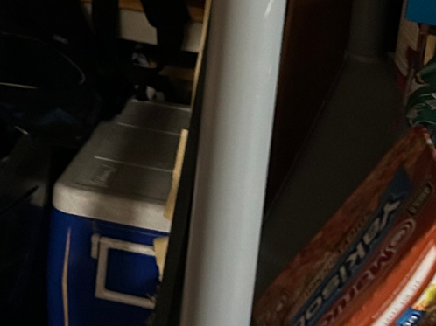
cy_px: -138
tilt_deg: -7.1
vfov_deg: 13.2
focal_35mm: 107
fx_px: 1347
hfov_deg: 18.0
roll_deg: -3.0
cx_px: 5
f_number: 1.5
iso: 1000
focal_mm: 5.7
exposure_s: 1/30
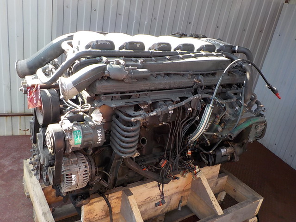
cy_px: 111
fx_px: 257
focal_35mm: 30
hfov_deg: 60.0
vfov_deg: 46.8
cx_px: 148
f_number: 3.3
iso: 125
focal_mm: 4.1
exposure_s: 1/80
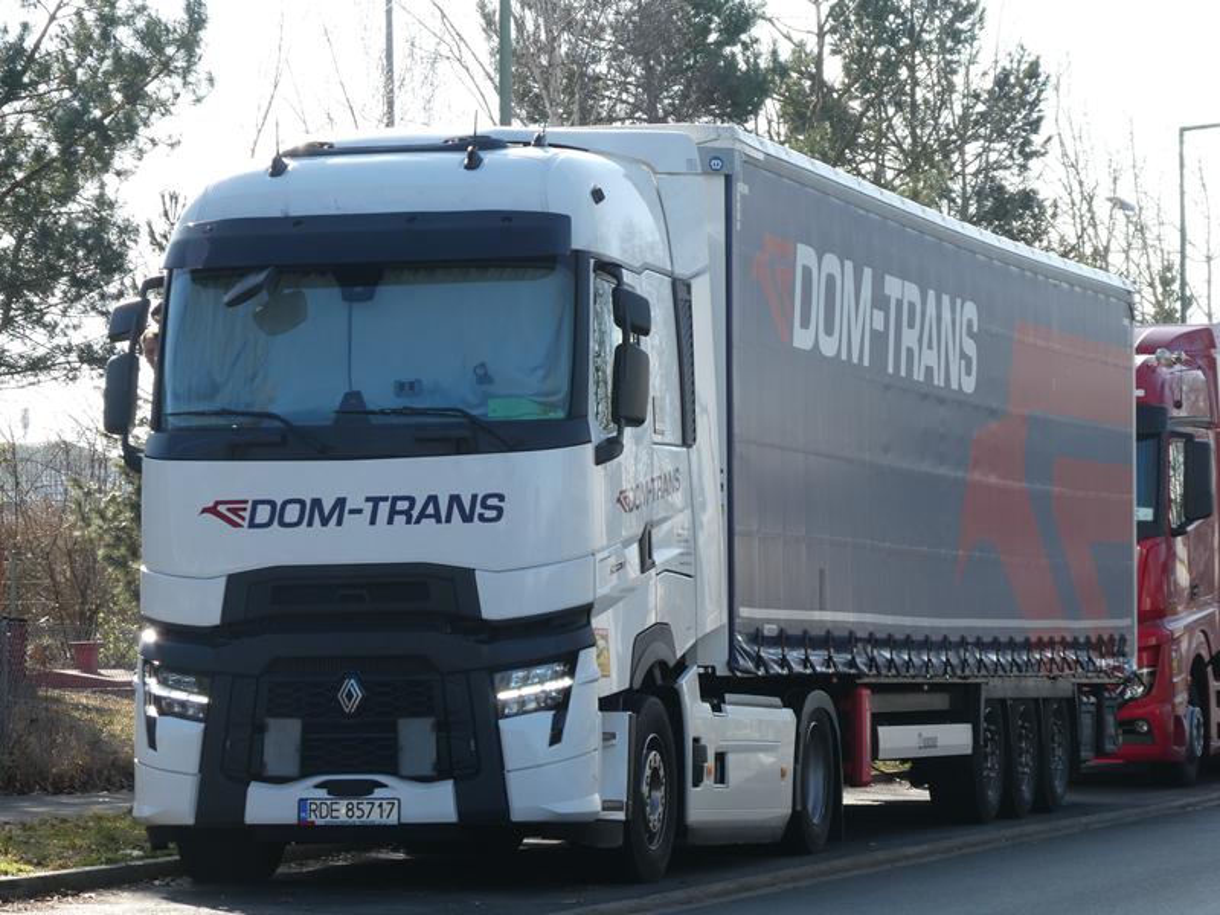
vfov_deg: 9.8
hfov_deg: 13.1
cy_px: 458
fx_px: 5322
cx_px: 610
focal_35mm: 151
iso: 80
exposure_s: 1/160
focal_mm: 27.1
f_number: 5.4
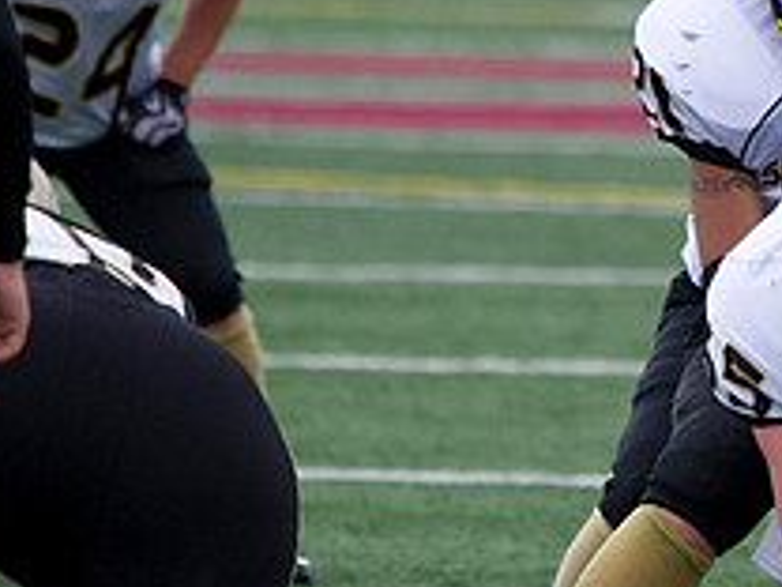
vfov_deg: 1.5
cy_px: 230
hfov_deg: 1.9
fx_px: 22975
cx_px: 793
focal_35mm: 1017
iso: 2200
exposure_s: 1/1000
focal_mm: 380
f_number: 6.3
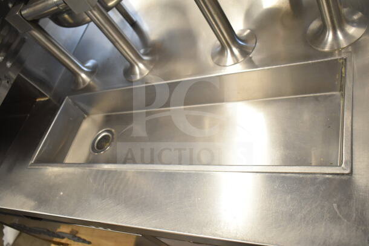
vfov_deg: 38.4
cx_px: 184
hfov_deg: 55.1
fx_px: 354
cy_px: 123
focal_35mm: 34
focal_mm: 23
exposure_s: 1/60
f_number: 4
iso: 1600
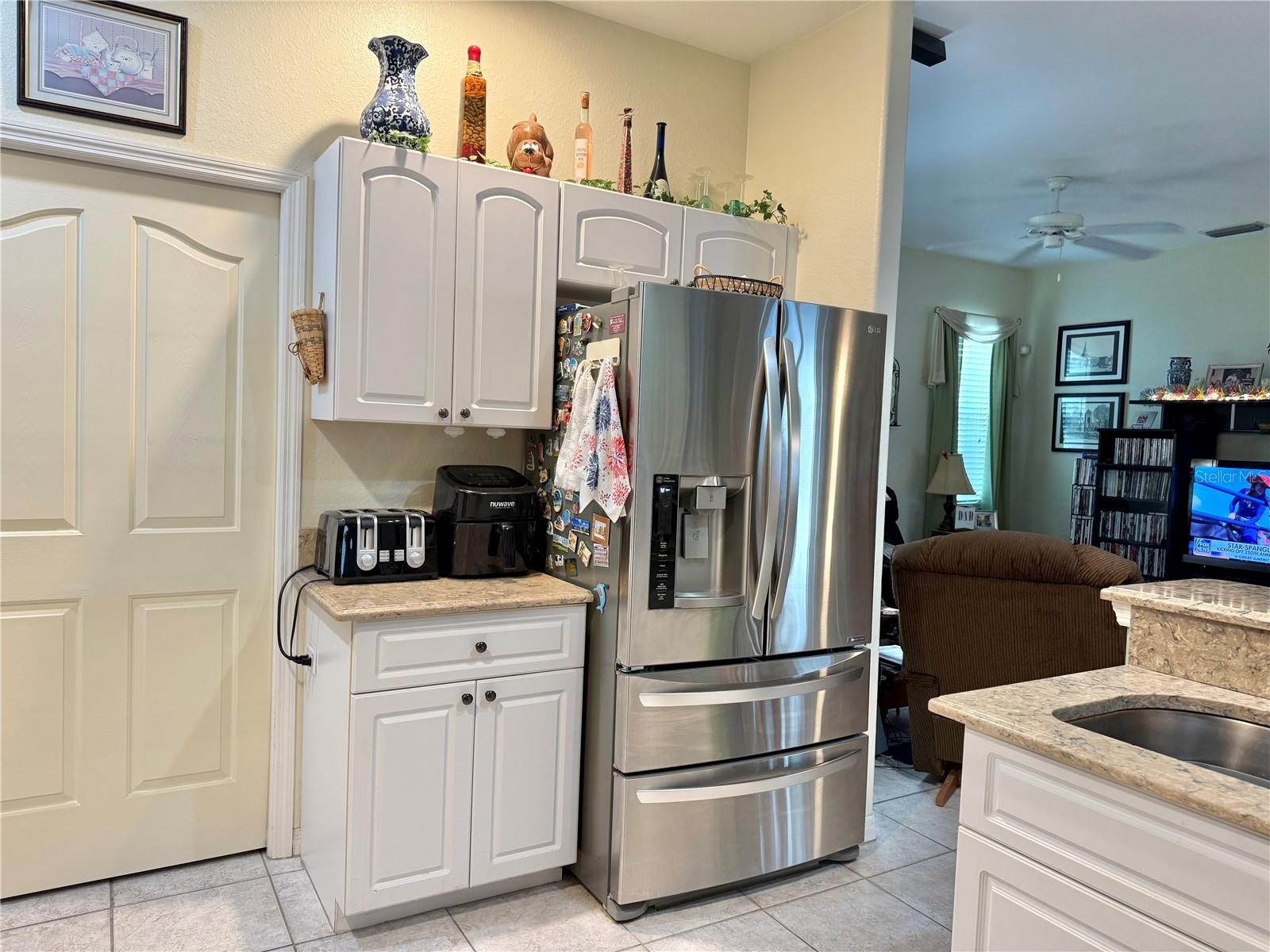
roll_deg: -1.9
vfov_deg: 56.8
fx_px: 881
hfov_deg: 71.6
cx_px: 635
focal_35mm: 24
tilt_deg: -2.6
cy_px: 476
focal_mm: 6.76
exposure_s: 1/60
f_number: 1.78
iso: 160
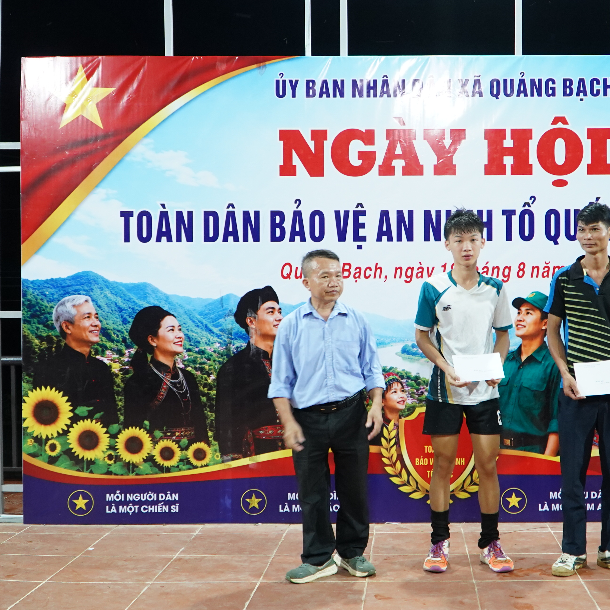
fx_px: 877
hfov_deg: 38.0
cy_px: 306
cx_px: 402
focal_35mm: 44
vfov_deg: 38.3
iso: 2000
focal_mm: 23
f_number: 4
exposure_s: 1/40
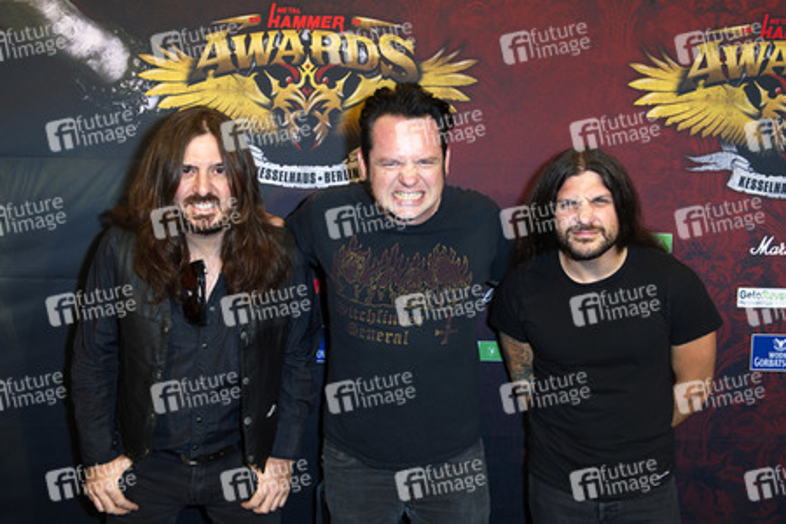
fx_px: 742
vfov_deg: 38.9
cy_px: 262
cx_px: 393
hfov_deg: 55.8
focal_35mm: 34
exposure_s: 1/250
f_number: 5
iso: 500
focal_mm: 34
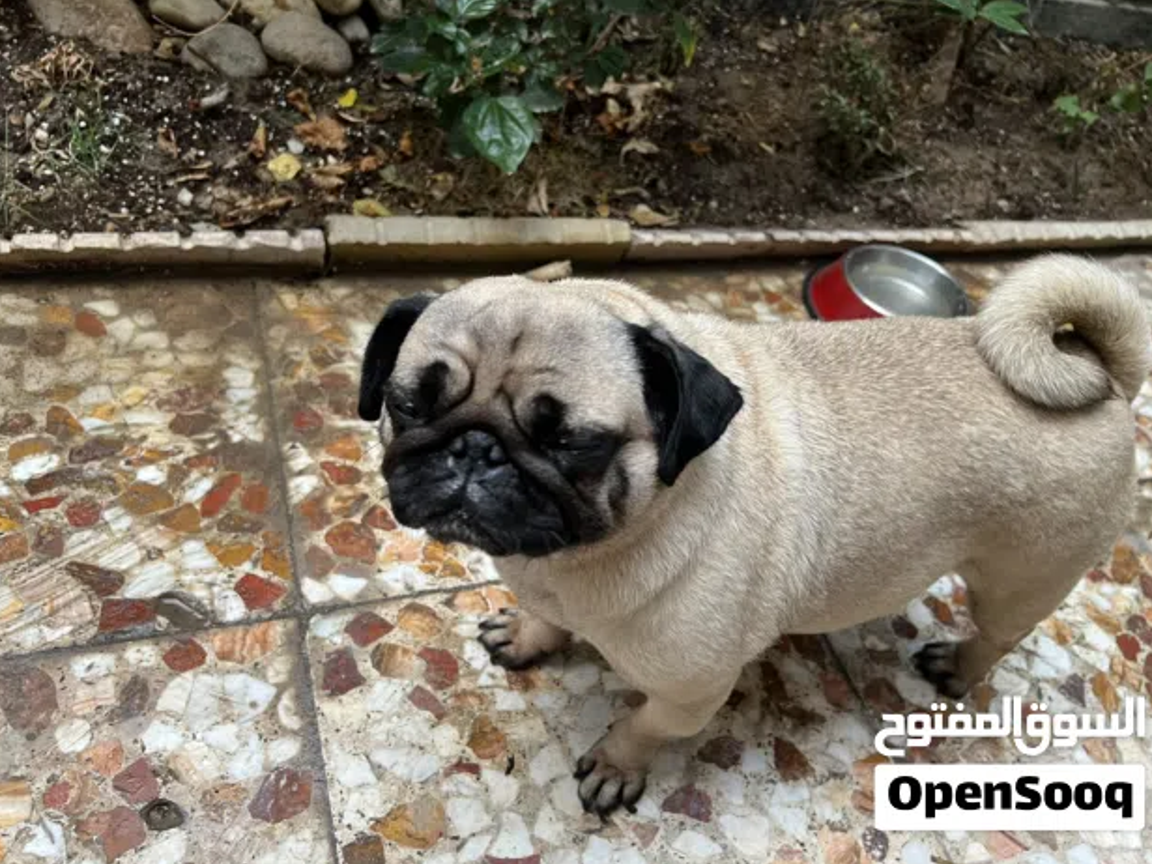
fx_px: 899
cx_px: 593
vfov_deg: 51.4
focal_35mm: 27
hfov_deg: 65.3
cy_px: 426
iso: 125
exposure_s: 1/92
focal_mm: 5.7
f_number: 1.5
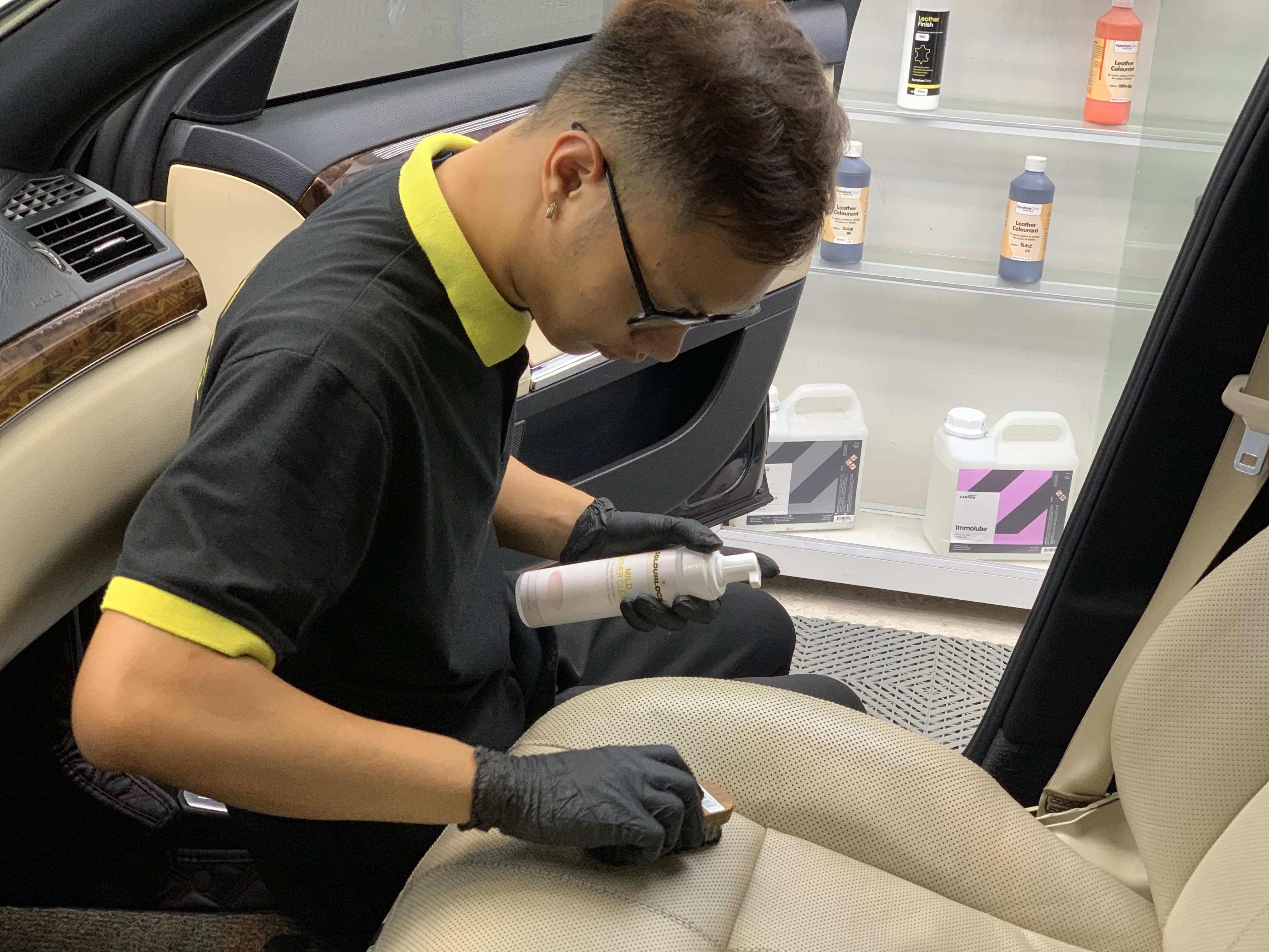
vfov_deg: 28.0
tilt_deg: -20.3
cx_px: 634
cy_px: 476
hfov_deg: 36.8
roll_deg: -3.4
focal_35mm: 52
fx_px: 1906
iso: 160
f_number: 2.4
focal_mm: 6
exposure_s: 1/60
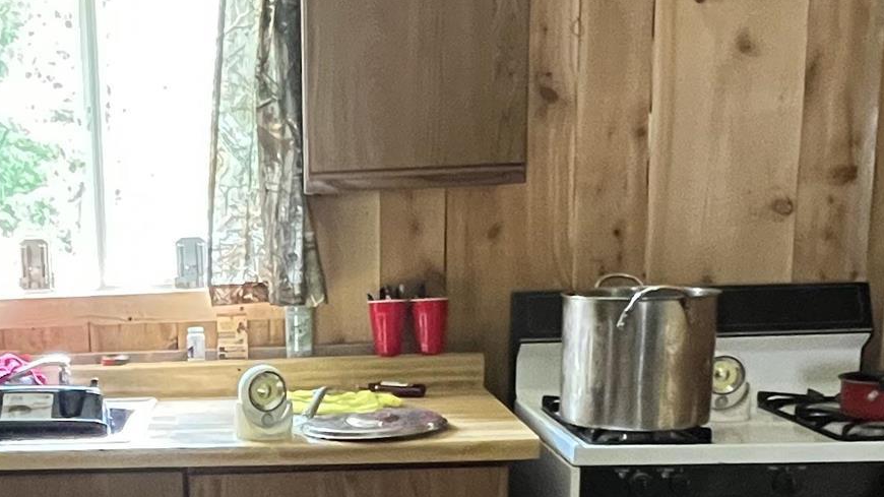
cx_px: 155
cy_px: 498
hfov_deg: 39.4
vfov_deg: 23.0
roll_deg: +2.0
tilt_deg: -13.2
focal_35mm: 50
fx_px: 1172
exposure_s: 1/50
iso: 1000
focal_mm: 1.57
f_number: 1.8
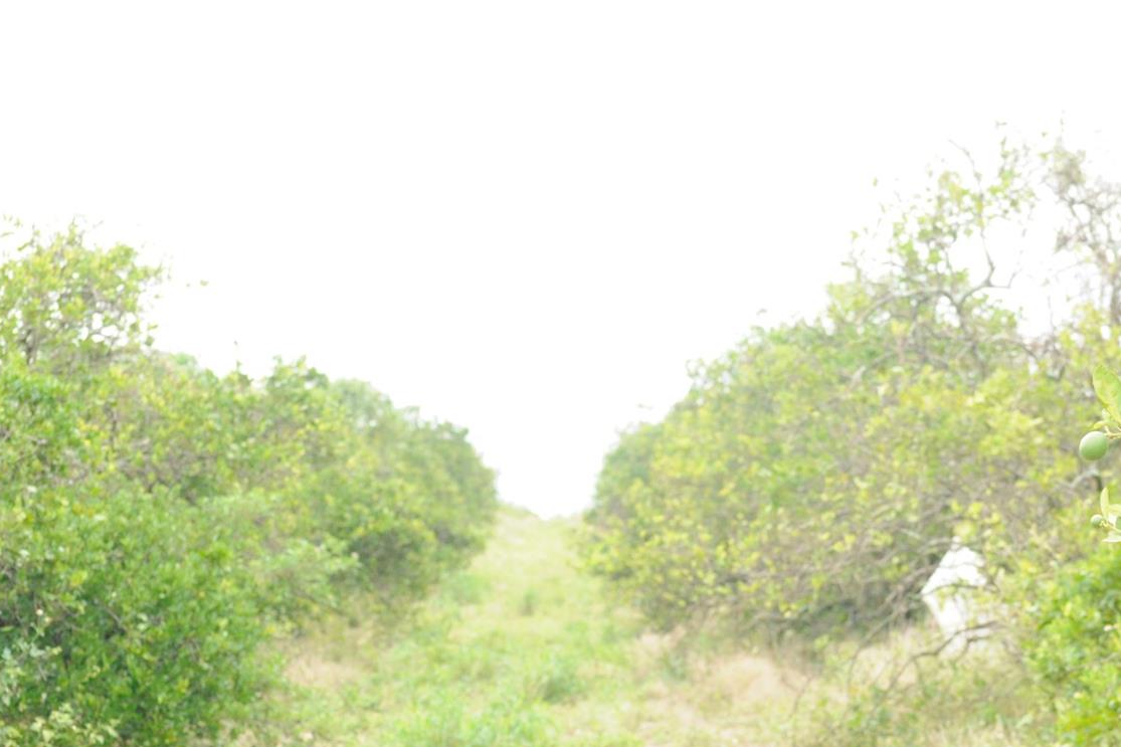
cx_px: 651
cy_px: 523
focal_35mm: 140
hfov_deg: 14.7
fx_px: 4350
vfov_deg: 9.8
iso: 2000
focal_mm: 65
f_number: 6.7
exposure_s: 1/750
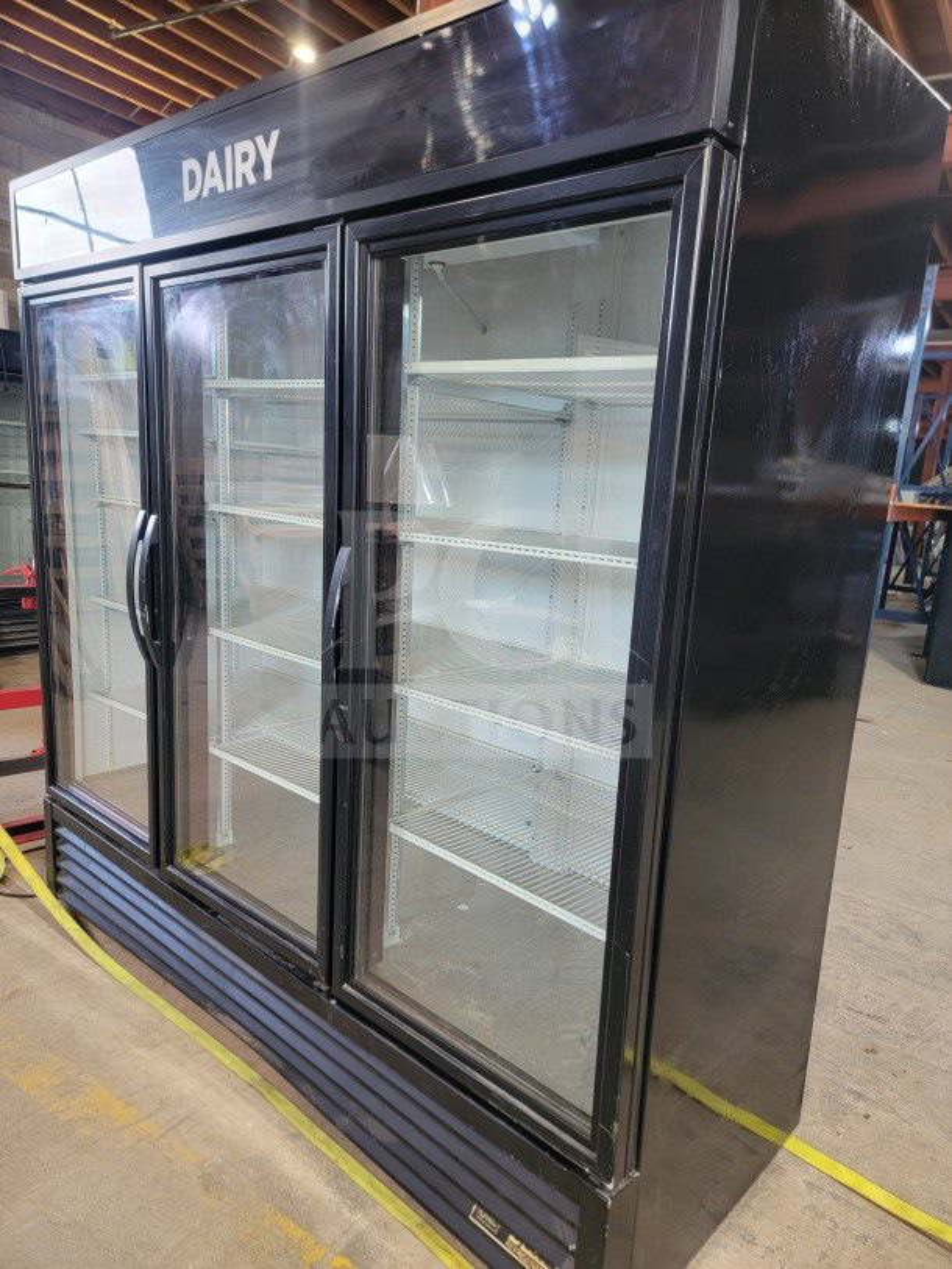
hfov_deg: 56.8
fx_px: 880
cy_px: 634
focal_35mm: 24
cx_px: 476
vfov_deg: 71.6
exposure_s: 1/40
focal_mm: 6.7
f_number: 1.8
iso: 250
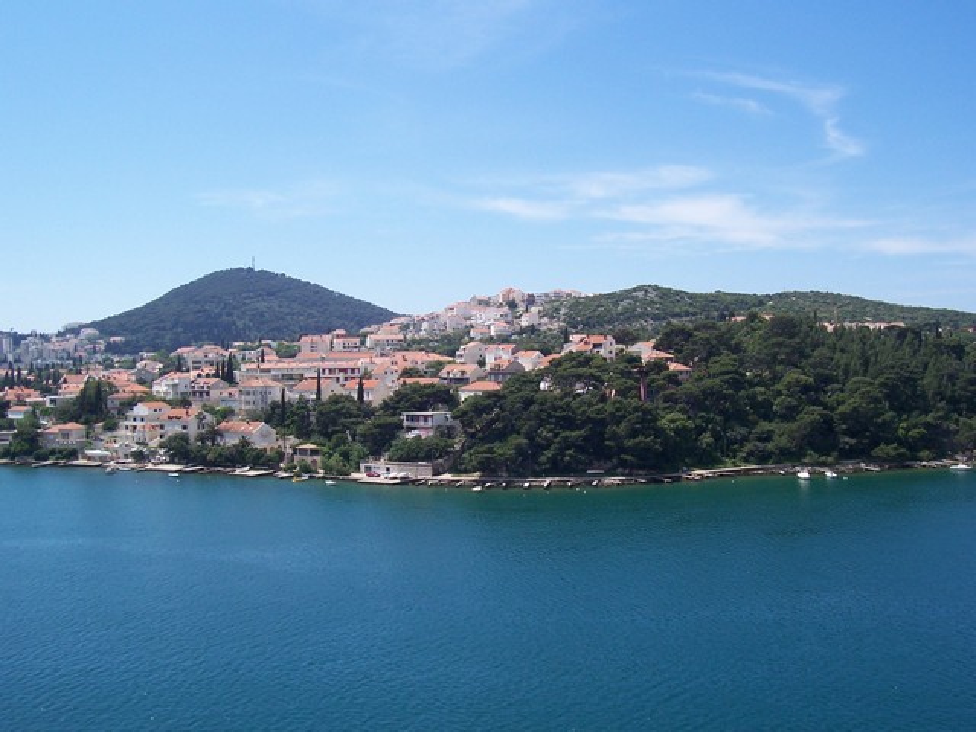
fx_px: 959
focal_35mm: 34
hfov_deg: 54.0
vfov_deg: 41.8
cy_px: 366
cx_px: 488
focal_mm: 5.6
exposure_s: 1/500
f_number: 5.6
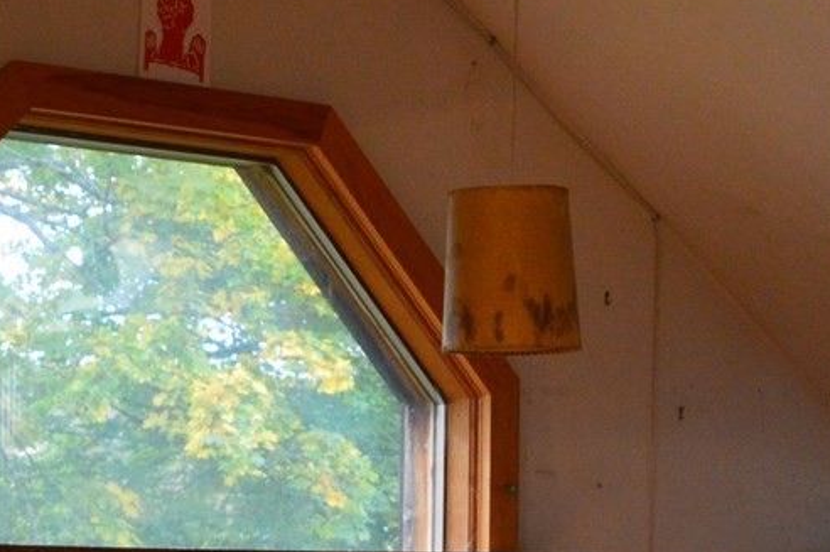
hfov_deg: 15.5
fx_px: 3019
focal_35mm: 131
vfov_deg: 10.4
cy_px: 447
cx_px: 766
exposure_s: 1/60
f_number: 5
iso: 800
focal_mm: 21
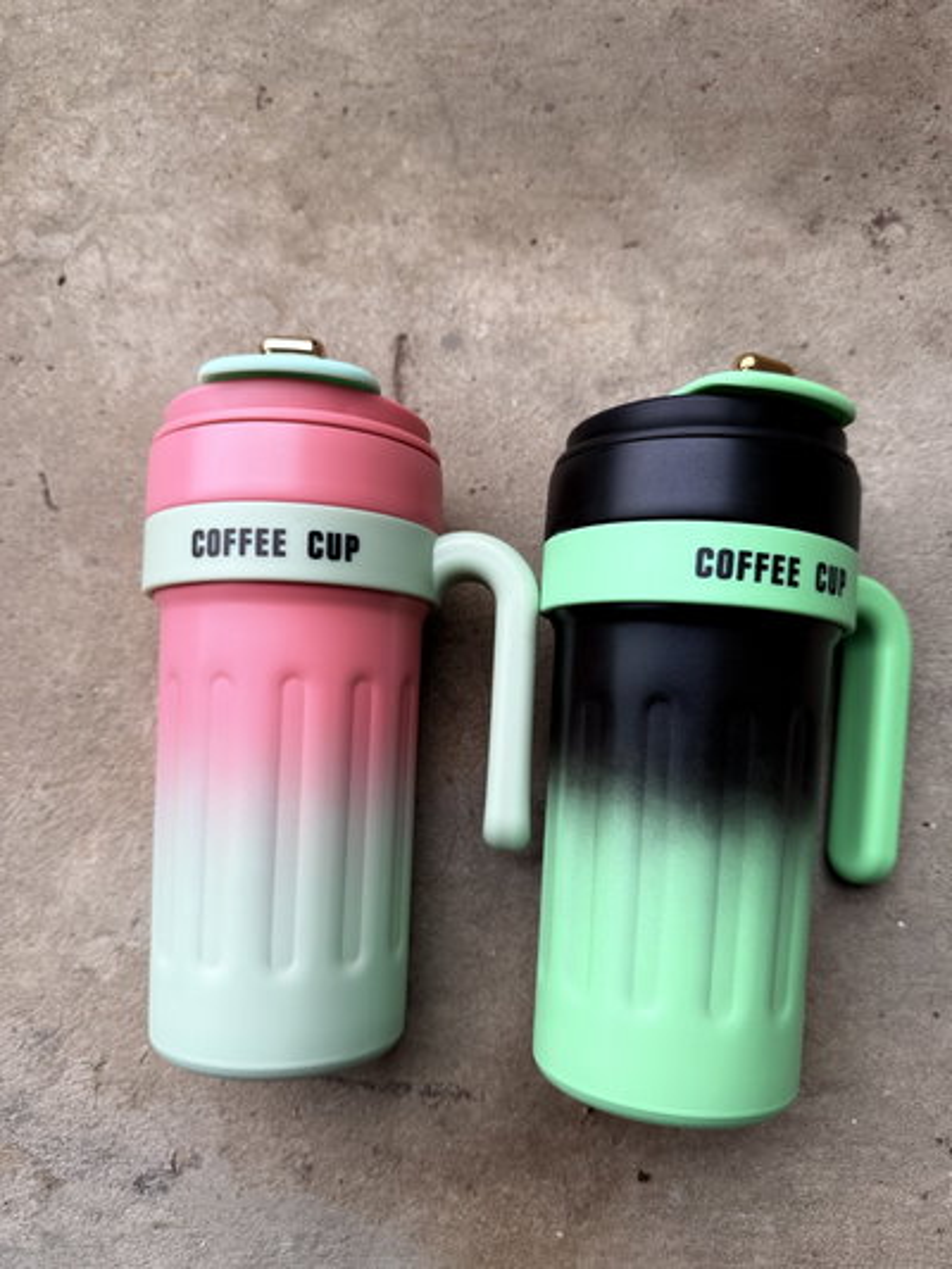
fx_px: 880
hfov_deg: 56.8
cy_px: 634
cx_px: 476
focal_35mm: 24
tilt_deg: -79.7
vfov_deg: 71.6
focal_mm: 6.76
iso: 80
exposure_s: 1/309
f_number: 1.78
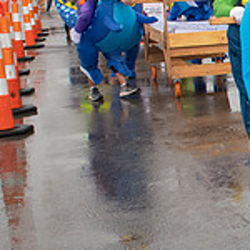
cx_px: 518
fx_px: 793
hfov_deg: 14.5
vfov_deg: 17.9
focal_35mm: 97
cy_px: 74
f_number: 7.1
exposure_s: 1/200
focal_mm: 24
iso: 400
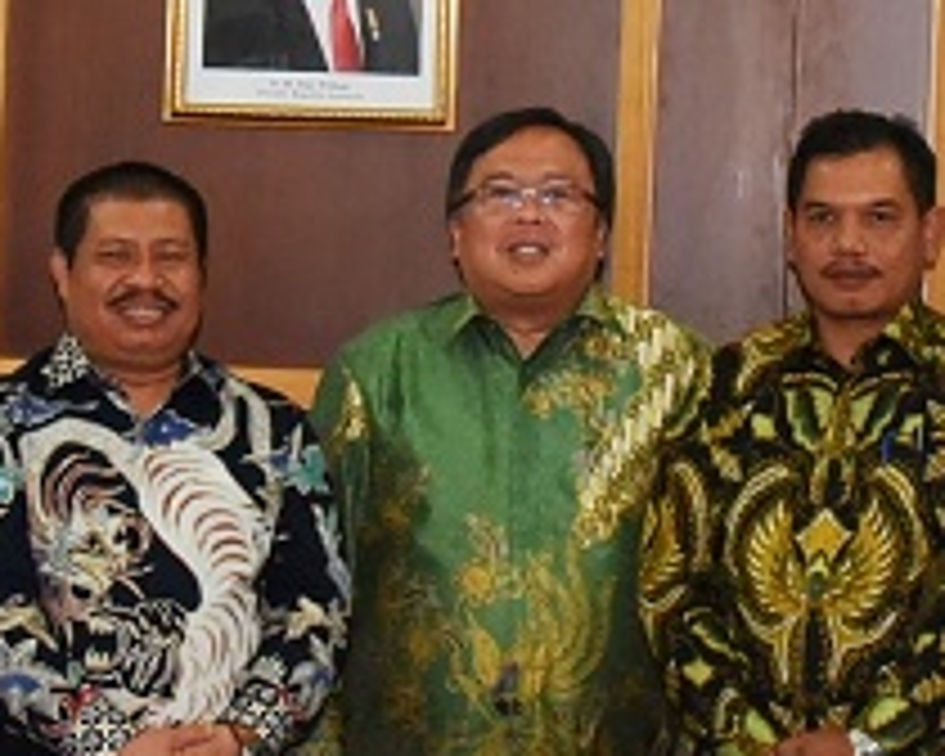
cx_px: 486
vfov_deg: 15.4
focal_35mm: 100
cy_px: 495
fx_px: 2797
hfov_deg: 19.2
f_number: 10
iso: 3200
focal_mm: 32
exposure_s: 1/60
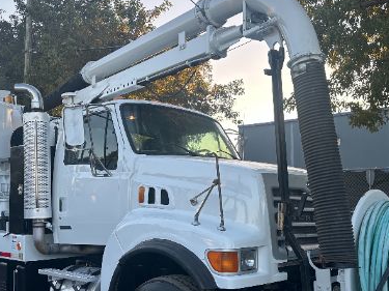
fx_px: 461
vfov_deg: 34.9
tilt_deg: +2.0
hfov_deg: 45.8
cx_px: 185
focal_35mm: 41
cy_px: 183
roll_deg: +0.0
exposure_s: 1/417
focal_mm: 6.86
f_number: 1.78
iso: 80
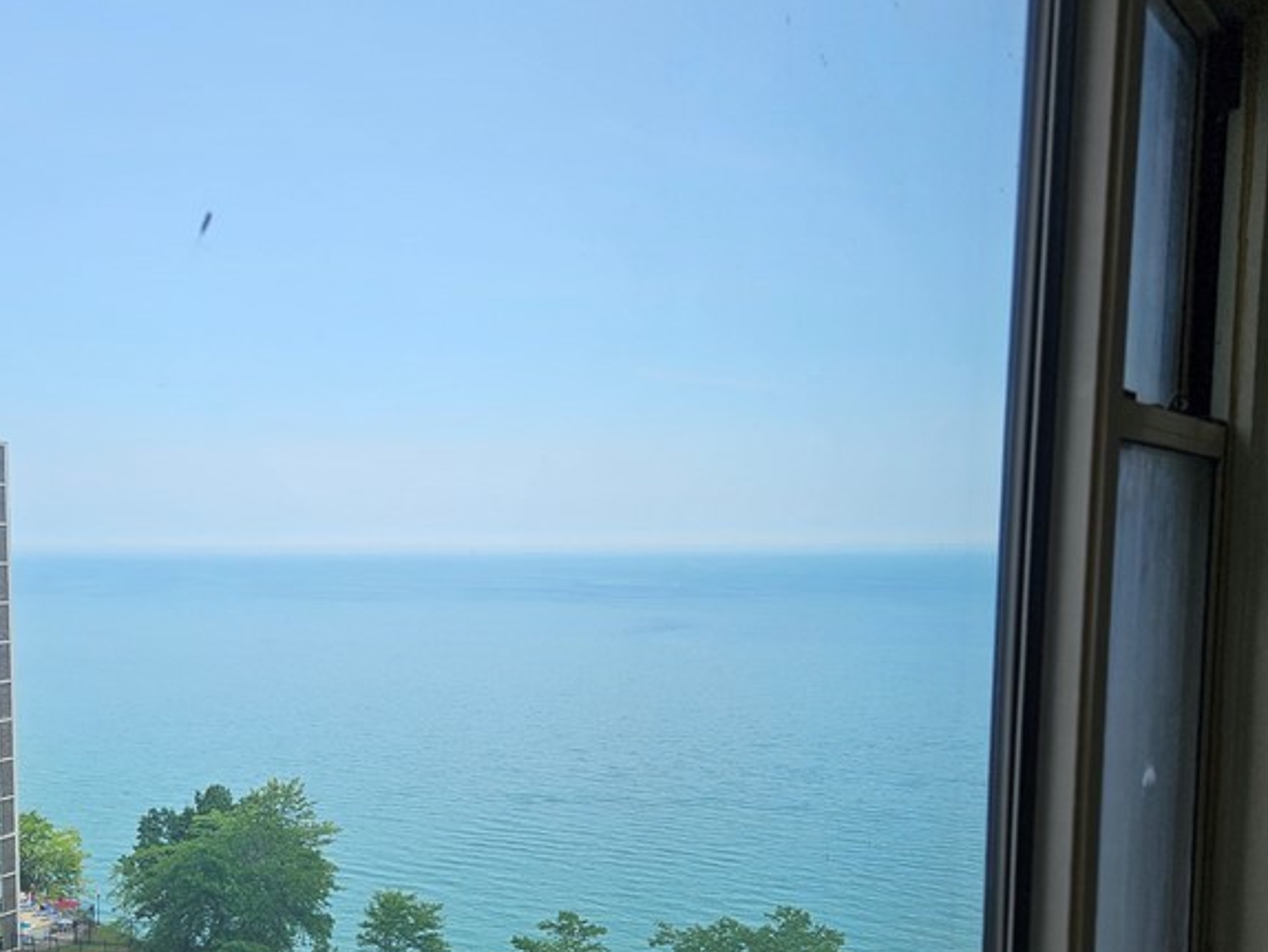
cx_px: 488
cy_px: 663
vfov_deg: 34.7
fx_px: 1502
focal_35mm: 41
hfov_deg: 45.4
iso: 25
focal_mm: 5.4
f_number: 1.8
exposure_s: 1/1073
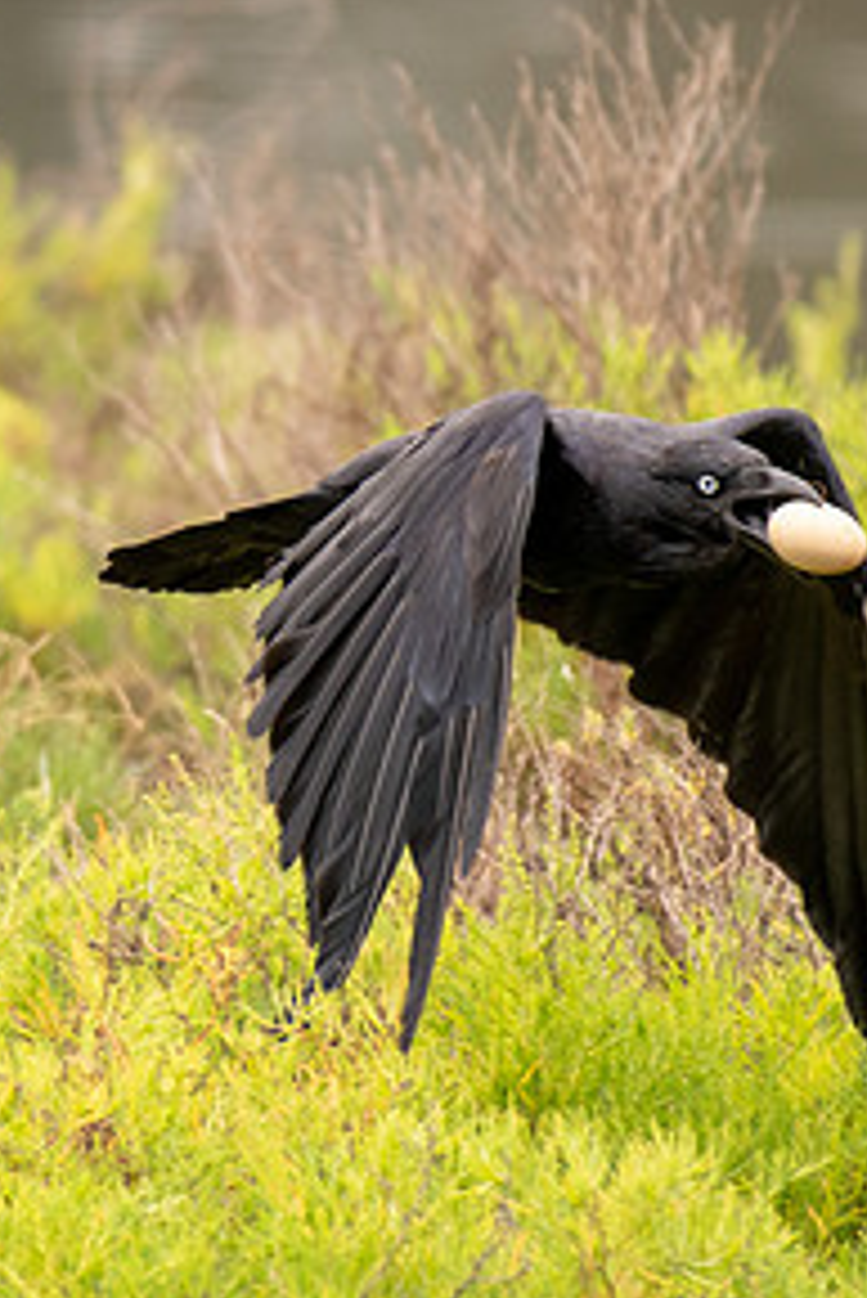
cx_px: 176
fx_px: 58015
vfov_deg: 1.3
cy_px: 528
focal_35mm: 1608
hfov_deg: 0.9
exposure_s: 1/1000
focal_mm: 500
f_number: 5.6
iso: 500
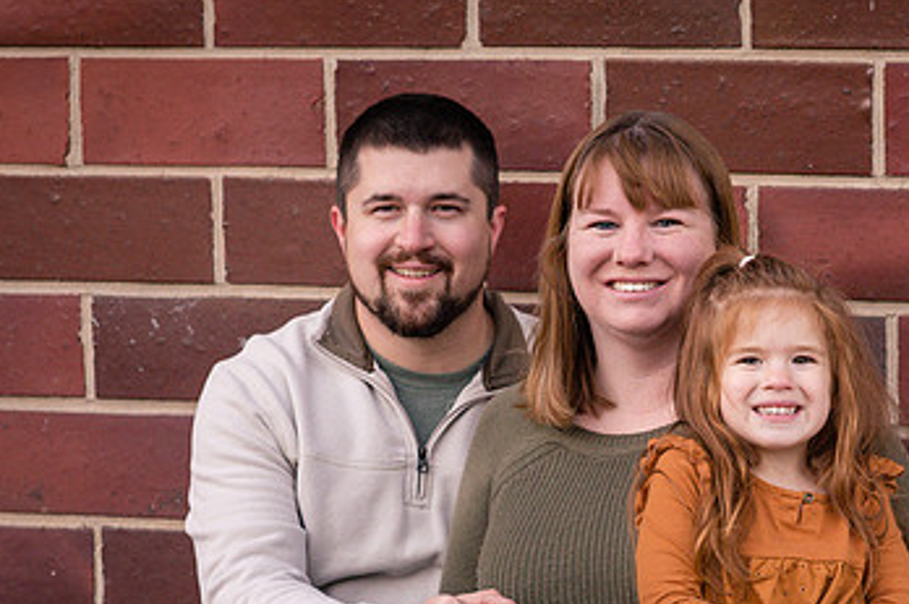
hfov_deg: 12.8
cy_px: 415
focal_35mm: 160
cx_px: 664
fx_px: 4034
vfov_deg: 8.5
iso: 1250
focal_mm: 85
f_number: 5
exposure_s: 1/200
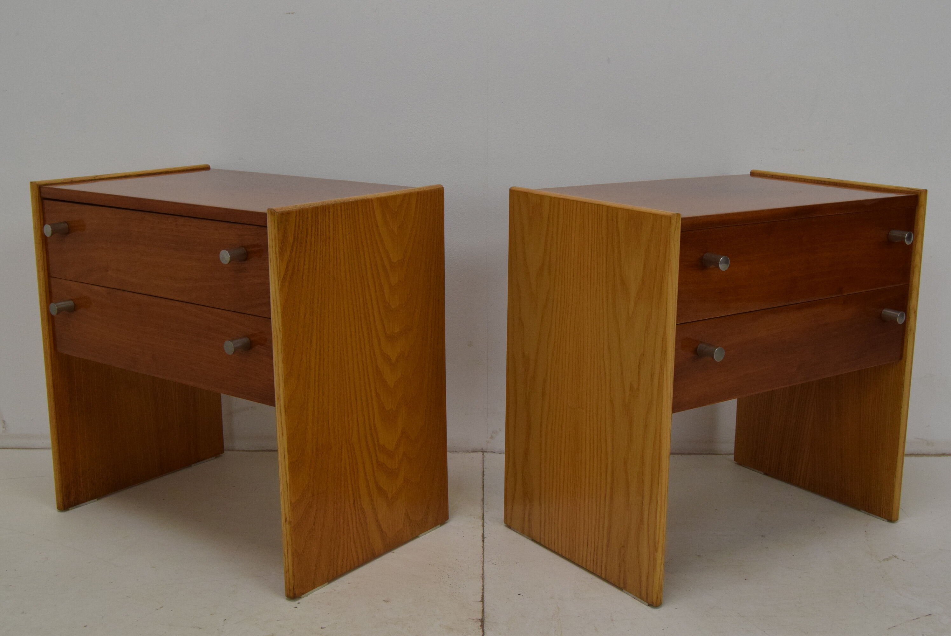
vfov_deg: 29.9
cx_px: 476
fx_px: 1190
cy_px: 318
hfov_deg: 43.6
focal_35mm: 45
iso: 1600
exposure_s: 1/400
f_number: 10
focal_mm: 30
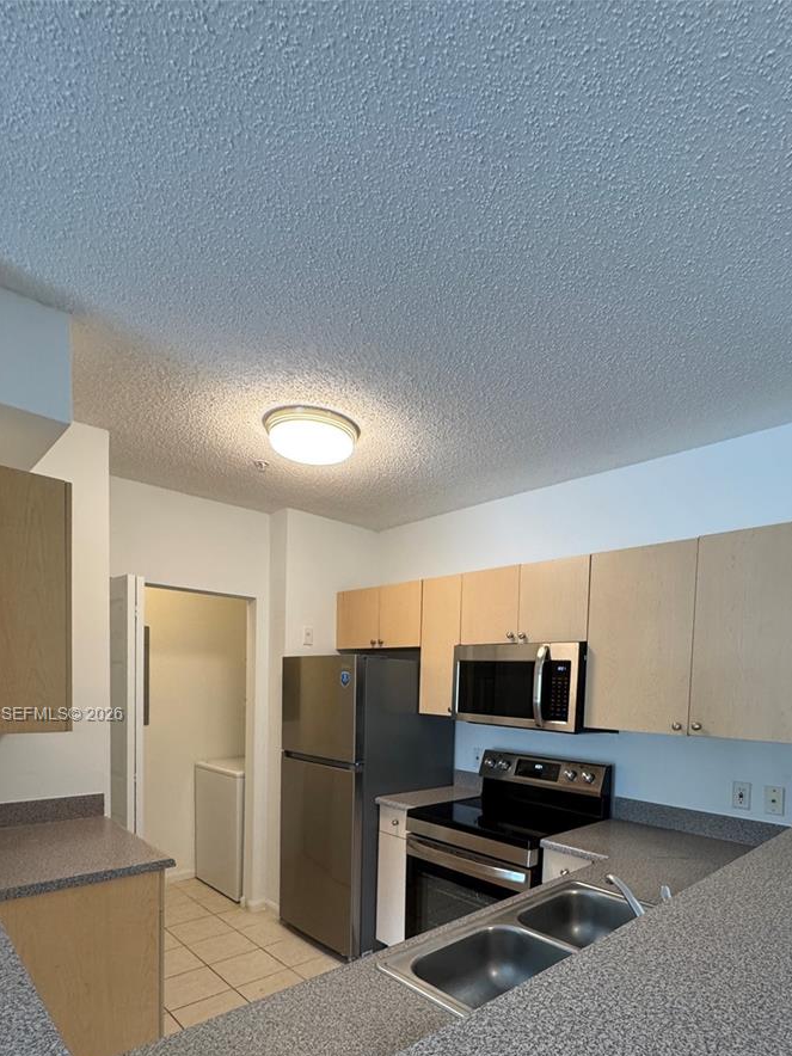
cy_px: 716
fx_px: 580
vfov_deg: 81.4
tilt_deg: -3.1
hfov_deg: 68.5
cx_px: 440
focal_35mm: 19
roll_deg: -0.1
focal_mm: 2.22
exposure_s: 1/120
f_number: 2.2
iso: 250
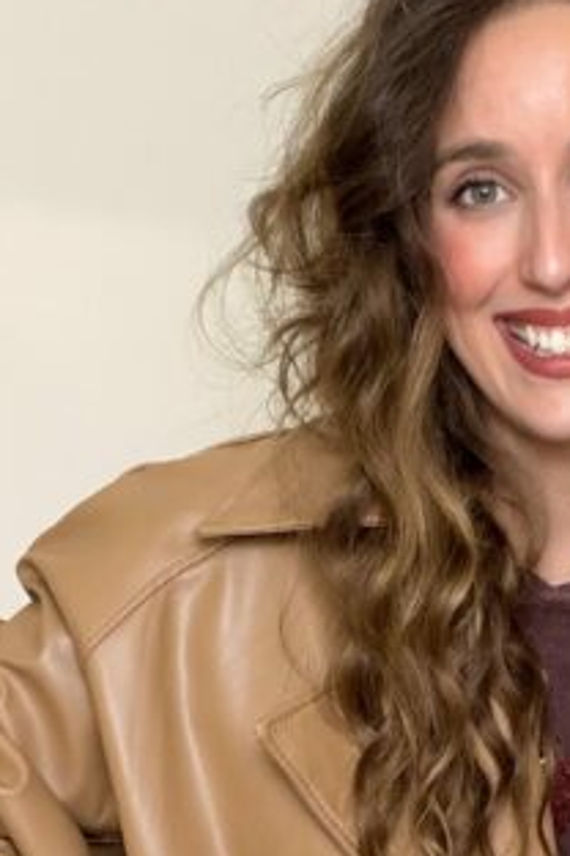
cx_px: 463
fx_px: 1900
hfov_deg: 16.9
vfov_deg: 24.3
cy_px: 845
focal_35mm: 80
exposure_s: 1/60
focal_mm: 2.71
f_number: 1.9
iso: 160
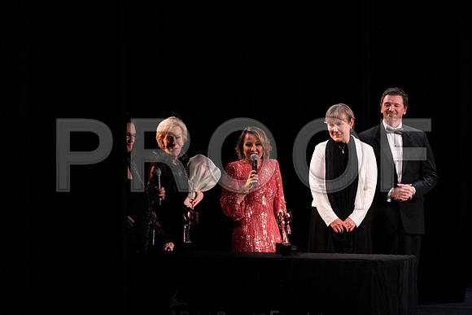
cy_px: 158
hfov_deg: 5.2
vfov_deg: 3.4
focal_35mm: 400
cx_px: 236
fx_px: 5245
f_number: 8
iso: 12800
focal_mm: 400
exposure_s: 1/320
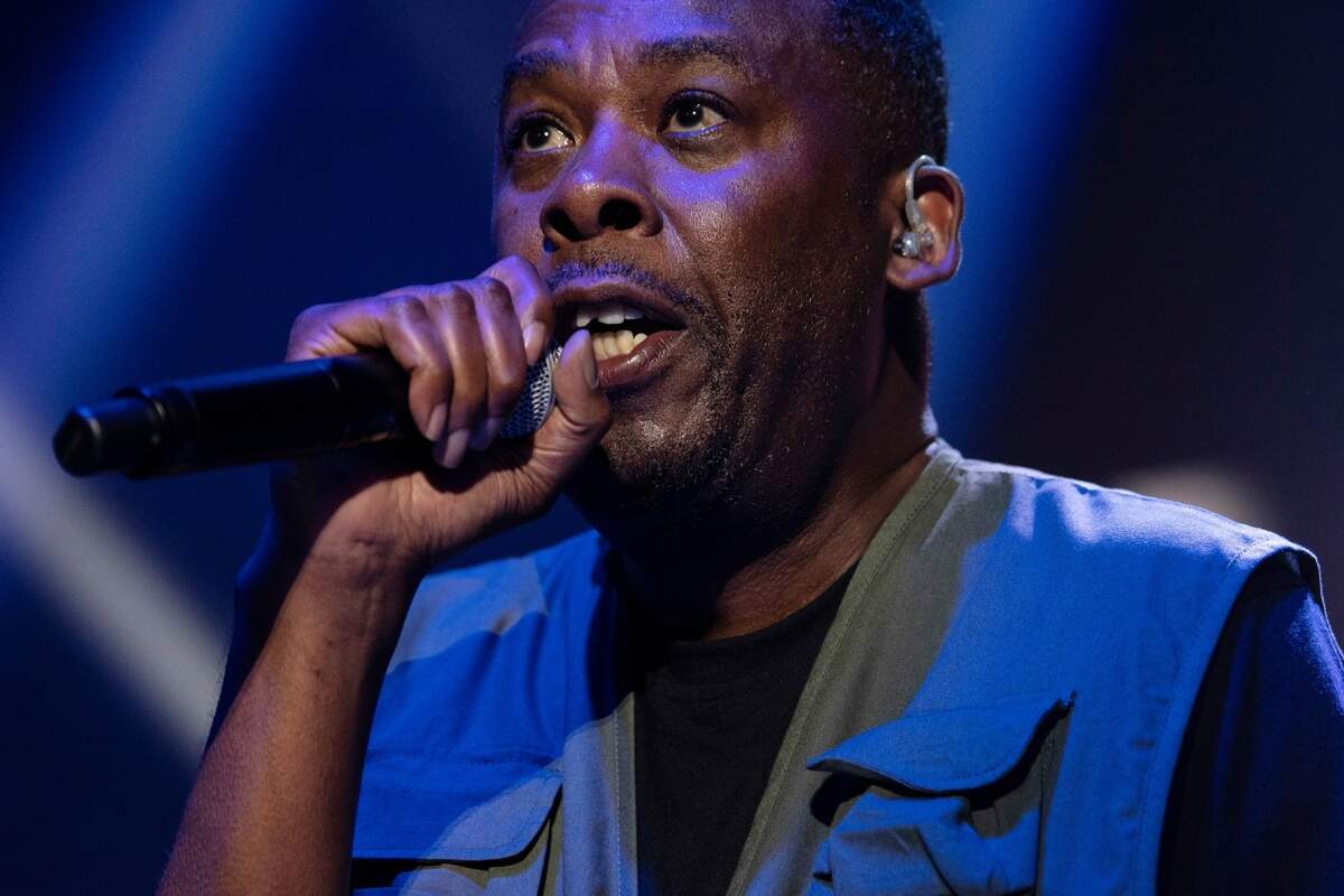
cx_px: 672
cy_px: 448
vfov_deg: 7.3
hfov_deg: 11.0
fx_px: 6999
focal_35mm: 188
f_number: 2.8
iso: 1600
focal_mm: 125
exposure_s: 1/500
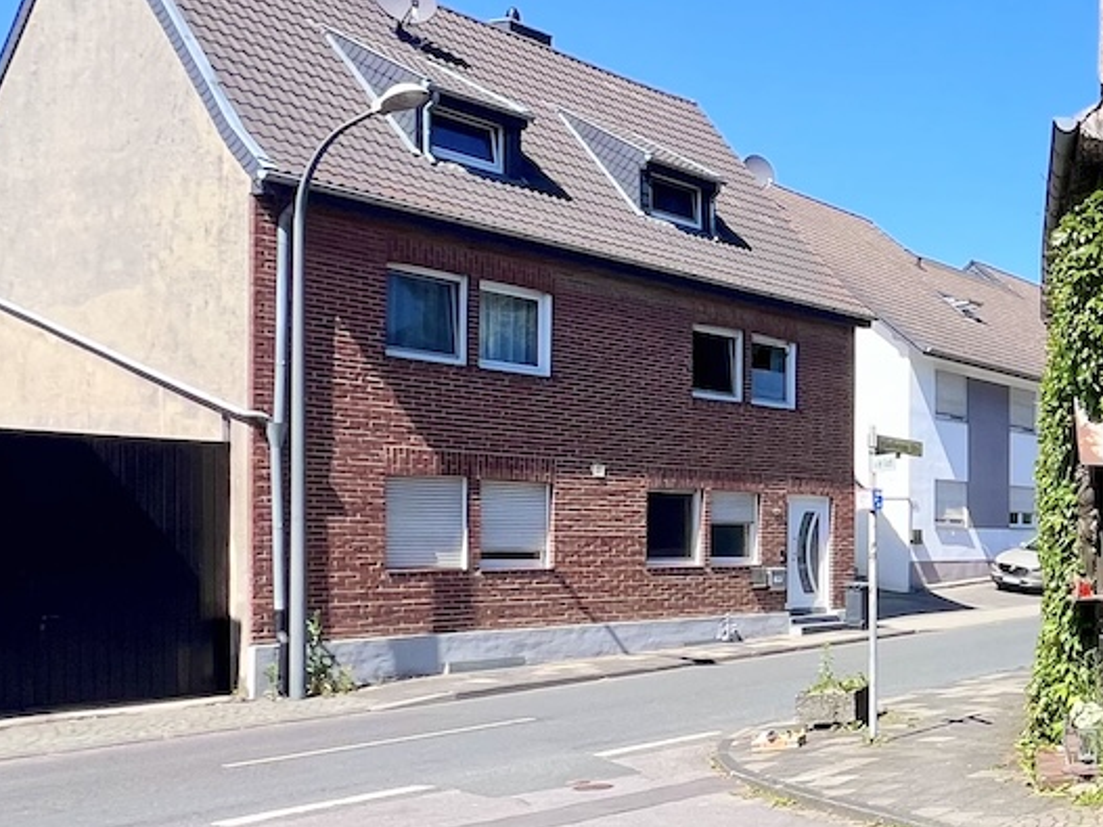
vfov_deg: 38.3
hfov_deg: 34.6
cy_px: 535
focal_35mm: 37
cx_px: 1444
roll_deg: -0.3
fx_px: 1179
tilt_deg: +0.8
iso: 32
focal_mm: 1.57
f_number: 1.8
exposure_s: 1/995
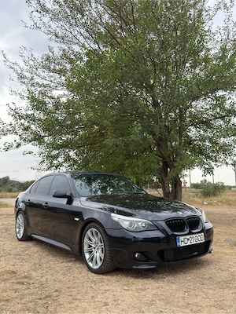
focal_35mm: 31
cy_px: 157
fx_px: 282
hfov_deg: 45.4
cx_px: 118
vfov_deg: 58.4
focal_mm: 6.76
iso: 80
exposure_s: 1/1692
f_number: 1.78
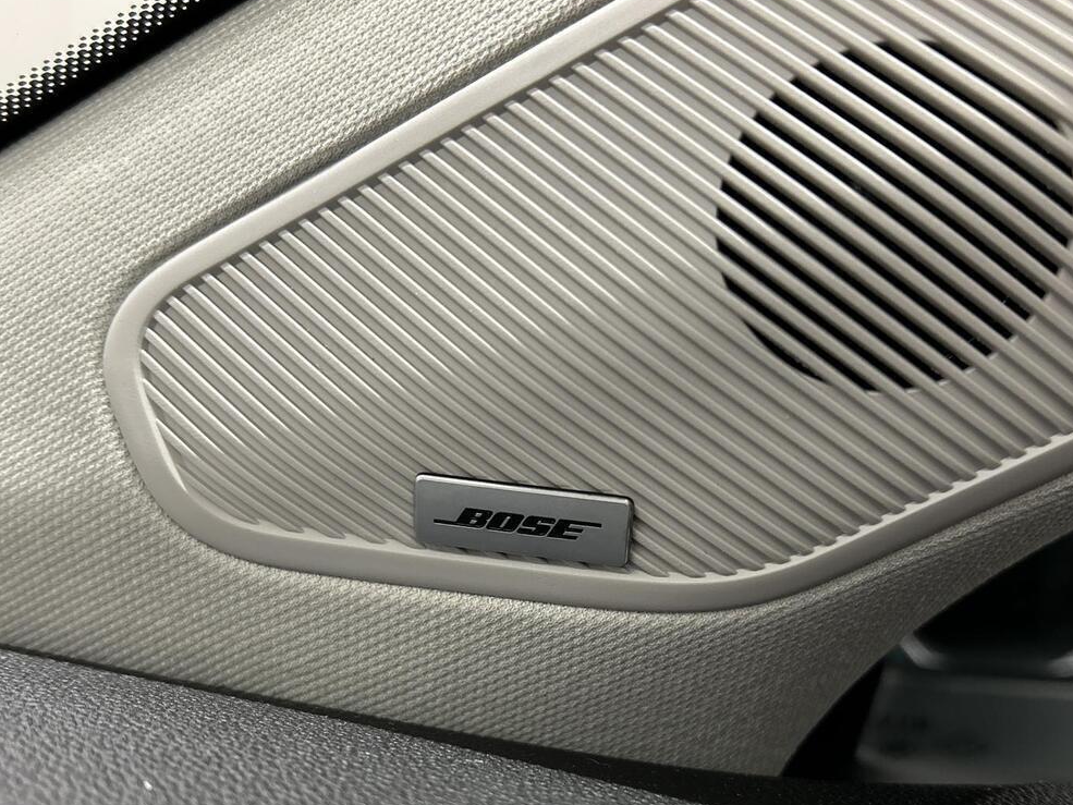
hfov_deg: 48.9
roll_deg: -5.2
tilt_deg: -14.3
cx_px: 573
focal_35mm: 38
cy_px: 554
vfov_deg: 37.2
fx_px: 1178
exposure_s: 1/50
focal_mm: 5.7
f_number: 1.5
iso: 200
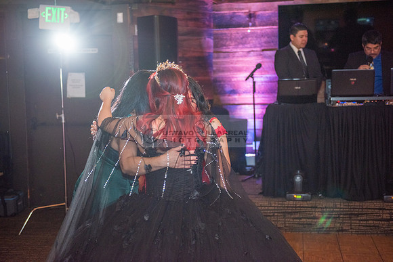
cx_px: 196
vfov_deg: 24.6
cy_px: 131
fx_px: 601
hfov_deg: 36.2
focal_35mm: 55
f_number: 2.8
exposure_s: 1/160
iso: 1250
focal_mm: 55
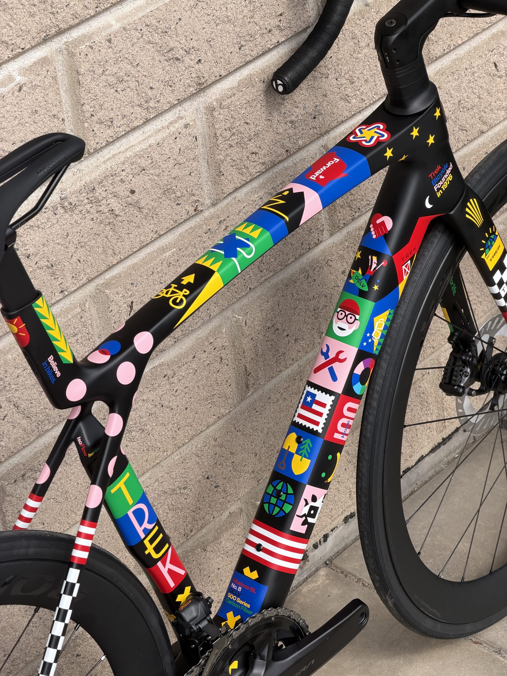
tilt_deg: -34.7
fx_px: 1953
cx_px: 254
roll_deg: +4.7
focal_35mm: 100
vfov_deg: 19.6
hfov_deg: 14.8
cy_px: 338
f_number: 2.8
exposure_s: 1/638
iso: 40
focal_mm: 16.89
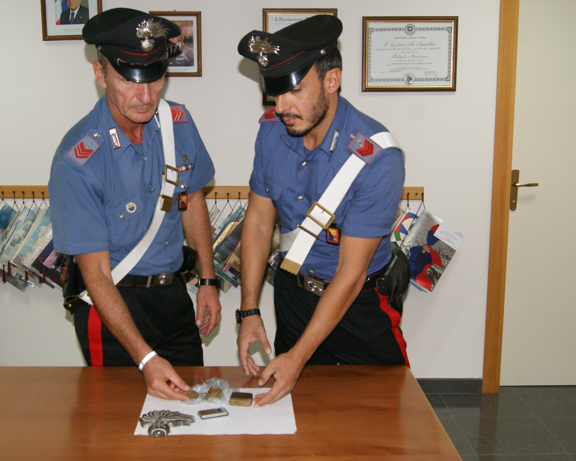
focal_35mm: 45
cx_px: 252
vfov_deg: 33.4
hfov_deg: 41.1
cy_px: 241
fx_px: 767
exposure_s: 1/60
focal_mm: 22
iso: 400
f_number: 5.6
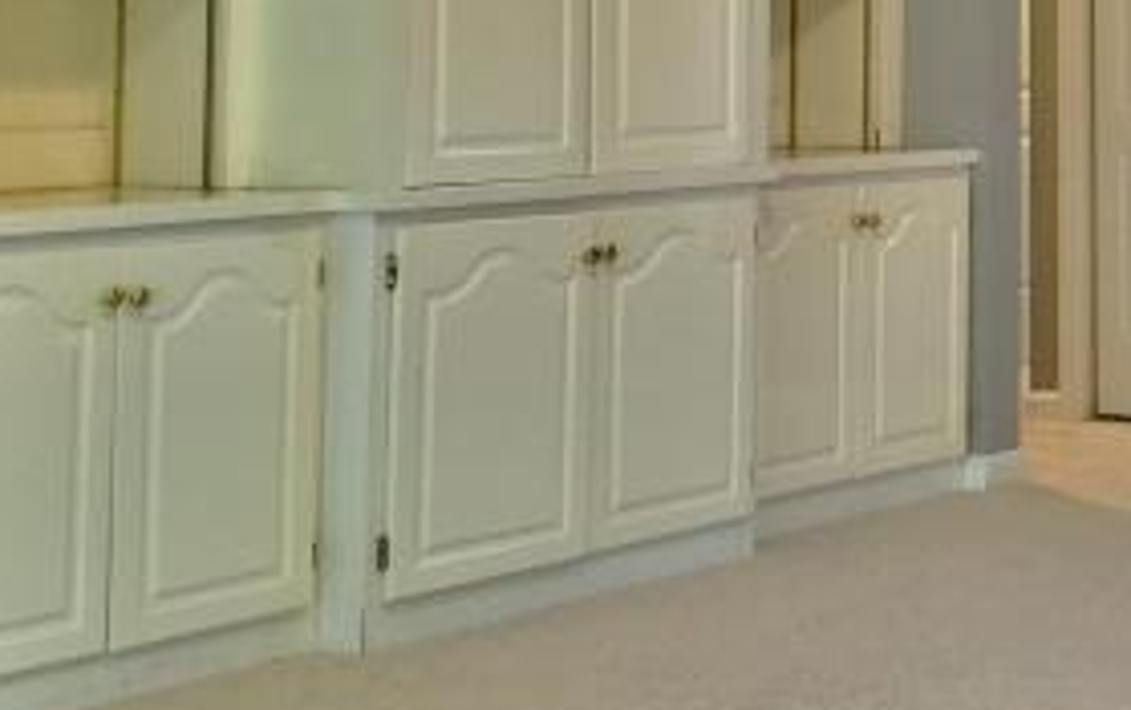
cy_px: -154
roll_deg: +0.0
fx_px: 2715
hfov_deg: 21.6
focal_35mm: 88
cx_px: 1407
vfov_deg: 14.4
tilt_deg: +2.7
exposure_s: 1/15
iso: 80
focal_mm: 4.15
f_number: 2.2
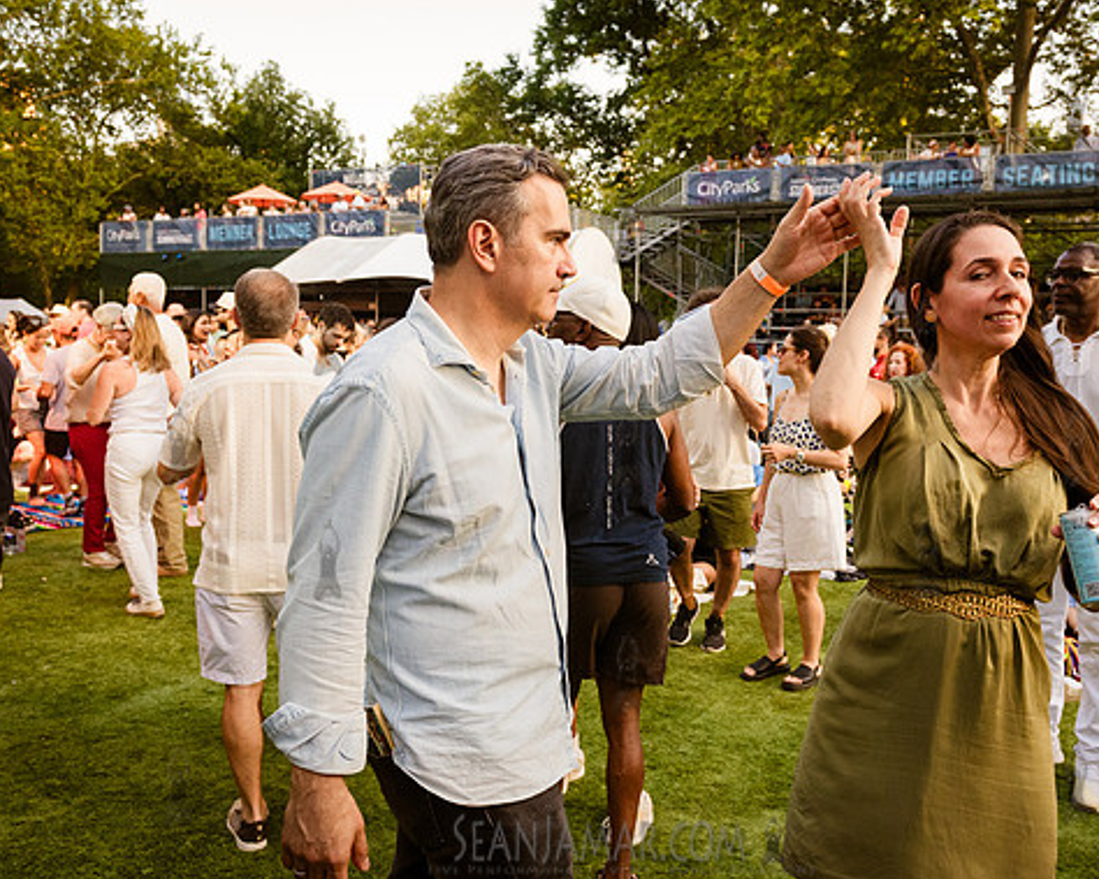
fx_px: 1008
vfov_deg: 47.1
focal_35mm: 31
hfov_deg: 57.2
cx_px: 578
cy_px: 442
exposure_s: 1/640
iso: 2000
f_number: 4
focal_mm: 24
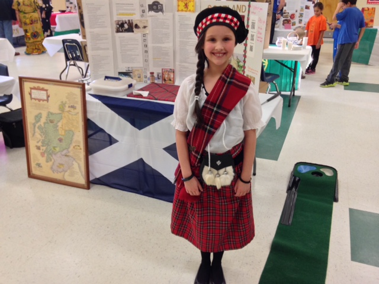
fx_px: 361
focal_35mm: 33
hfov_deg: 55.4
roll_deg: +0.6
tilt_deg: -21.5
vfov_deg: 42.9
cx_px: 190
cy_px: 142
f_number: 2.4
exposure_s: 1/20
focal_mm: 4.12
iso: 100
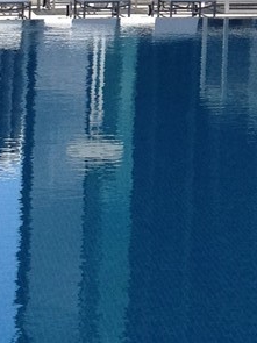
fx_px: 1882
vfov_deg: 10.0
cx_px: 434
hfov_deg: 7.6
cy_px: -233
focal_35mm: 190
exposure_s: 1/1119
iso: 64
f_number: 2.4
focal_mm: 4.28
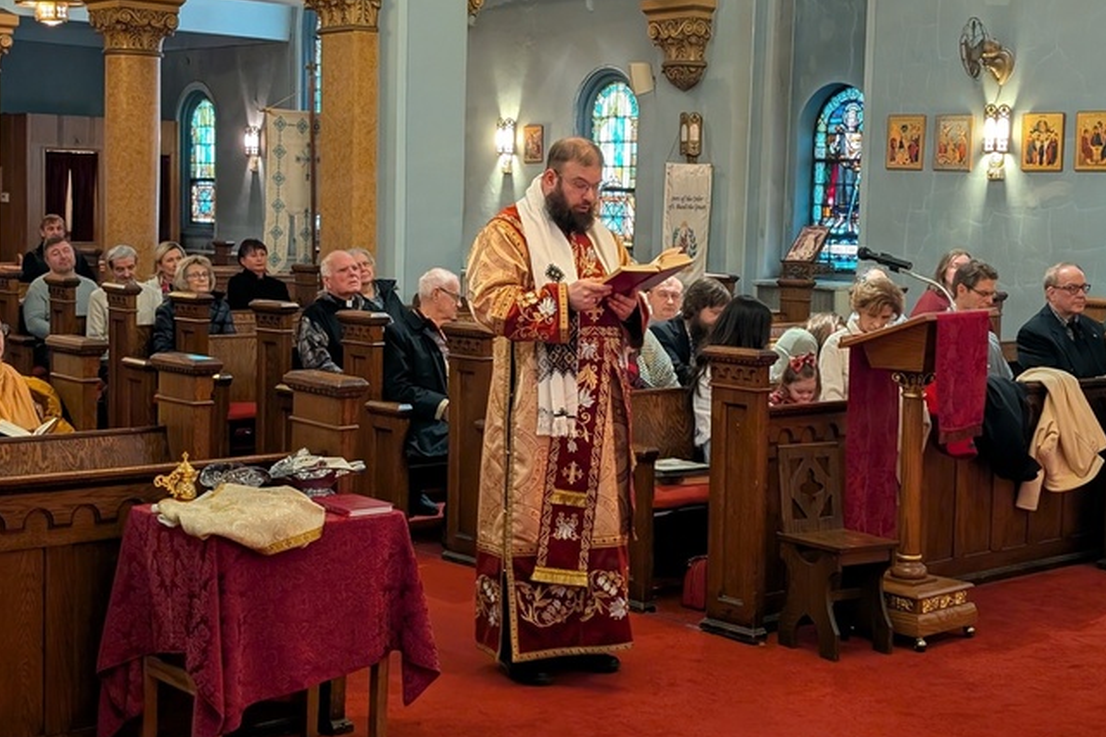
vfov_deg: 26.0
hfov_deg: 38.2
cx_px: 550
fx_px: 1597
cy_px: 356
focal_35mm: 52
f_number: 1.68
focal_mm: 6.9
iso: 316
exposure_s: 1/24
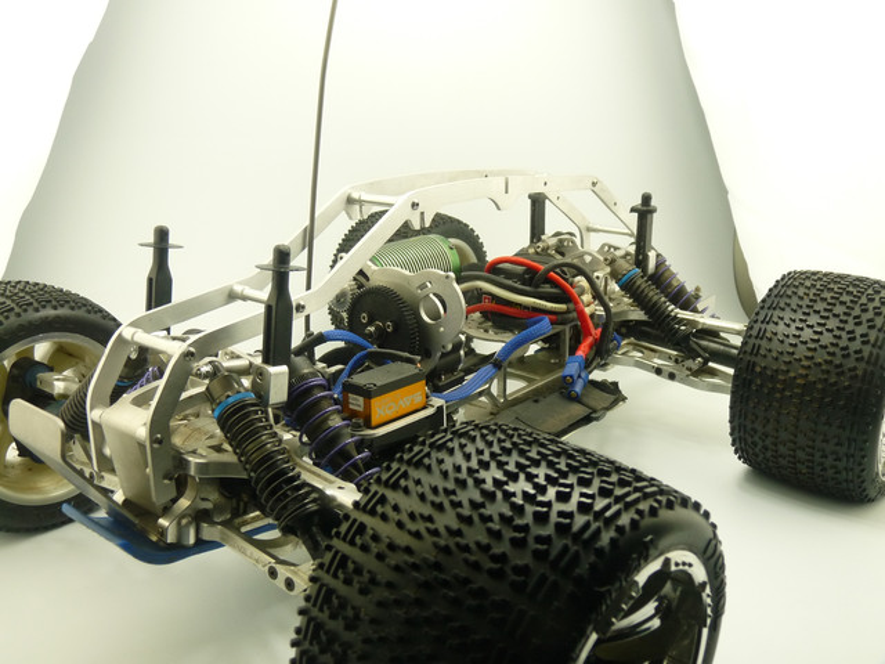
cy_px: 332
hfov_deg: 55.4
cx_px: 442
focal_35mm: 33
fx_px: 844
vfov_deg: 42.9
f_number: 3.2
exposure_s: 1/160
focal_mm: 5.9
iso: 200
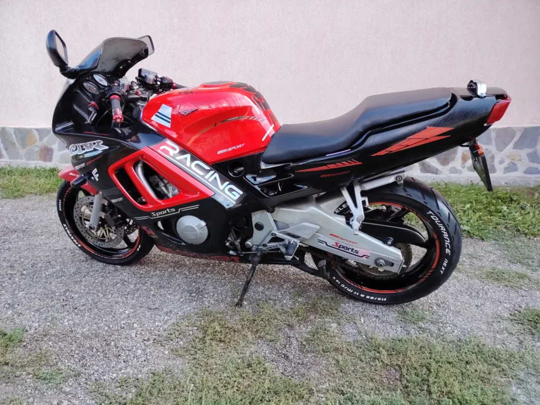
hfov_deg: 71.6
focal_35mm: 24
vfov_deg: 56.8
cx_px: 270
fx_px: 374
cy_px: 202
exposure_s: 1/100
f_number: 1.75
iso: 156
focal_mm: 5.25
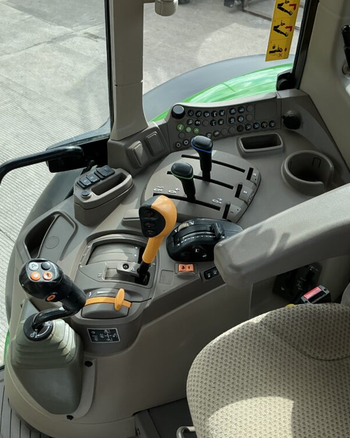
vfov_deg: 49.1
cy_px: 218
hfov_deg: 40.1
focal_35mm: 37
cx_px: 182
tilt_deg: -44.1
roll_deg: -1.6
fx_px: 479
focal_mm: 3
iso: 25
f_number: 1.8
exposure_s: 1/409
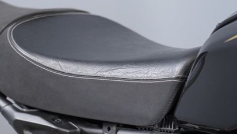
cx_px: 83
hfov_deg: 12.6
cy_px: 62
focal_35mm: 171
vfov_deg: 7.1
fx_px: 1075
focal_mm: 105
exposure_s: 1/100
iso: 1600
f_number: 4
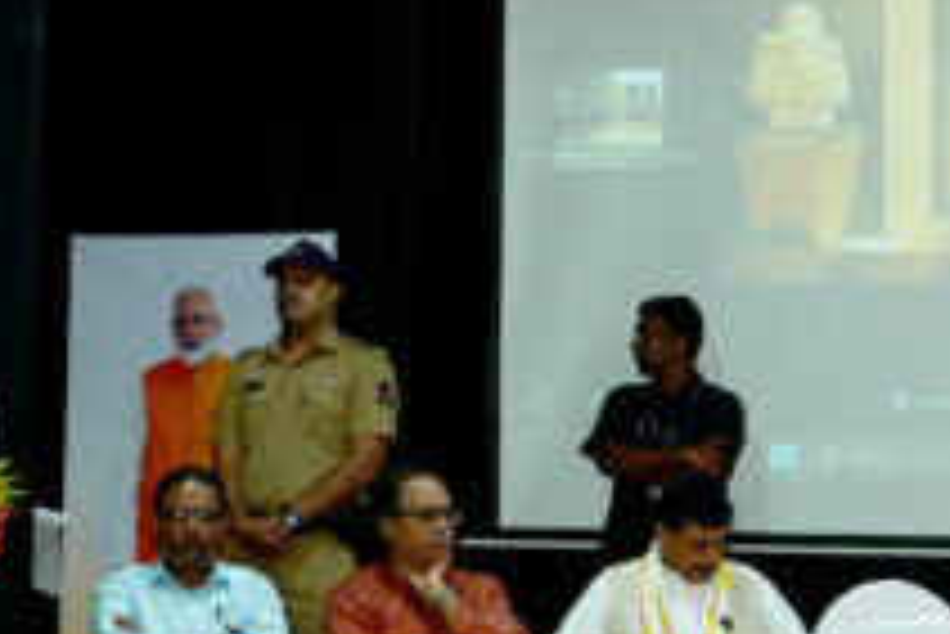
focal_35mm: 142
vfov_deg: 9.7
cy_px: 301
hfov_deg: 14.3
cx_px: 878
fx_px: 3750
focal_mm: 39
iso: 1600
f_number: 5
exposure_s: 1/160
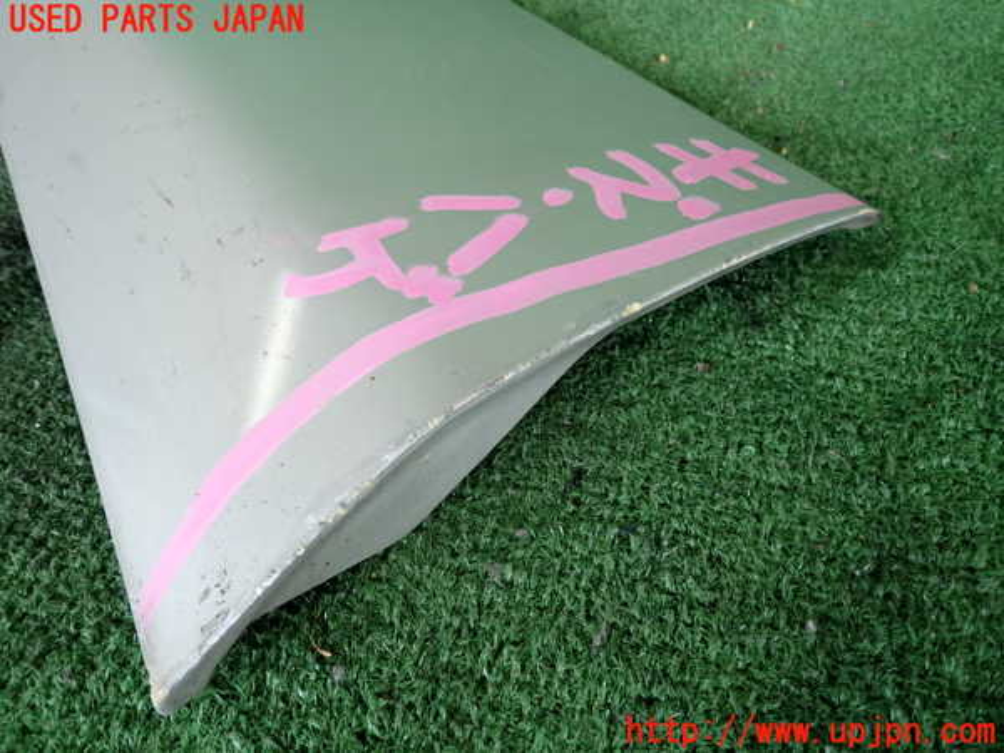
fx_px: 725
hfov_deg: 69.4
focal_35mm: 25
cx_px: 502
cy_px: 376
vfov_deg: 54.9
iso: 200
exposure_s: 1/125
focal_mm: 4.5
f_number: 2
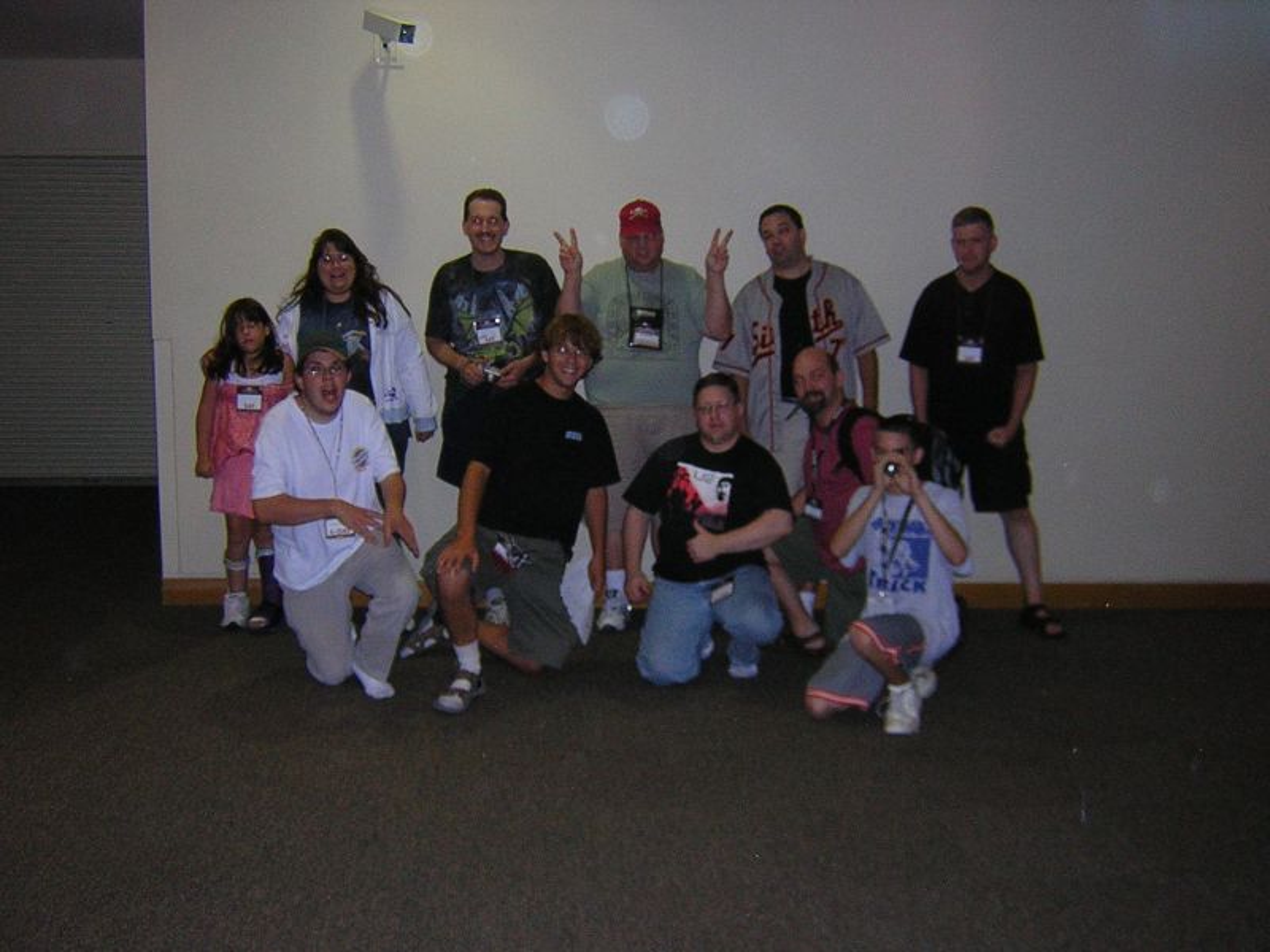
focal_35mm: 36
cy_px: 476
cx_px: 635
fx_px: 1321
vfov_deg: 39.7
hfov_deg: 51.4
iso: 400
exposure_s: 1/60.1
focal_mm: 4.7
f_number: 2.6
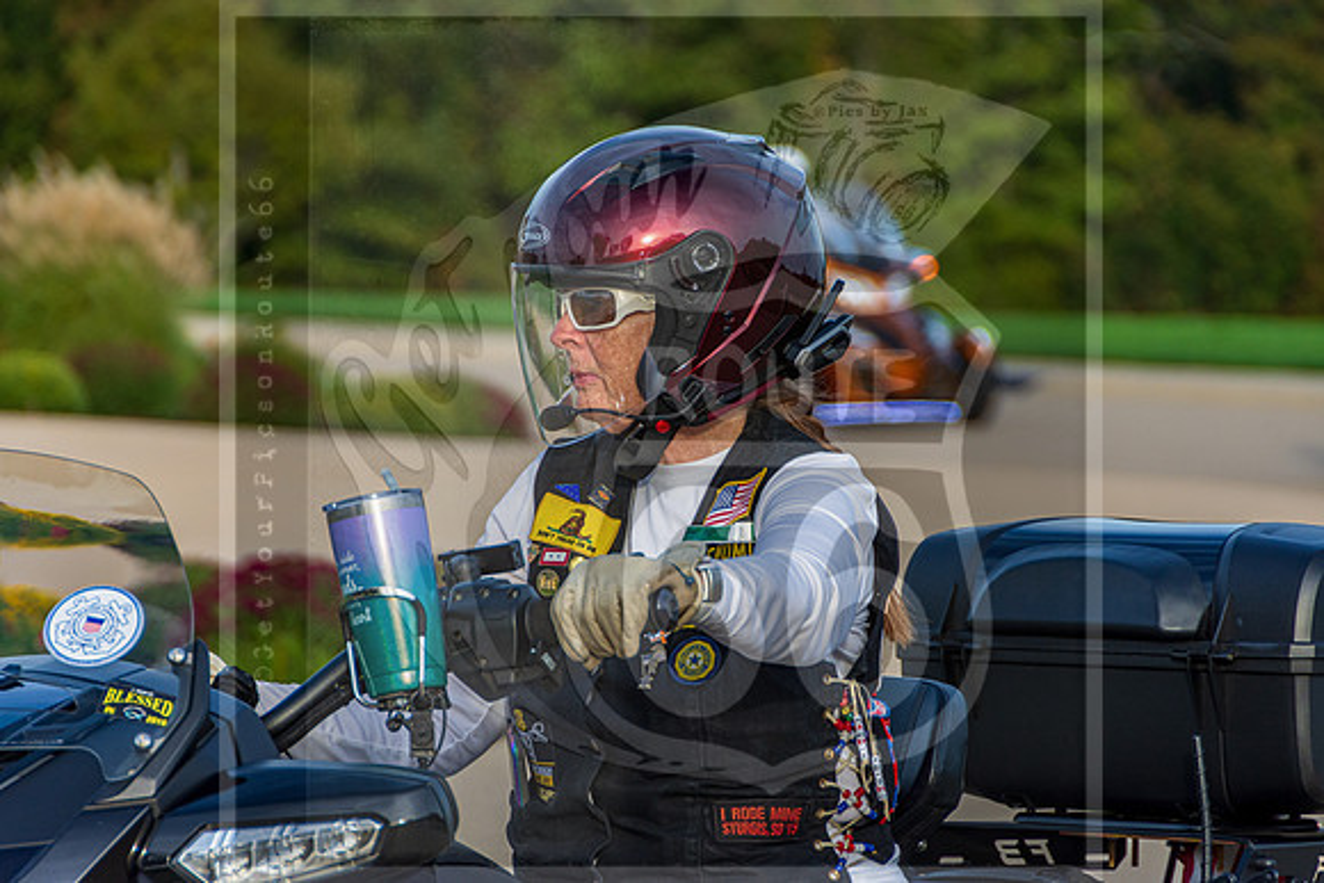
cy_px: 442
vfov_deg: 4.6
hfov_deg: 6.9
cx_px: 662
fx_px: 11035
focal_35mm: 300
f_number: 6.3
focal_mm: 200
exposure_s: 1/640
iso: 400
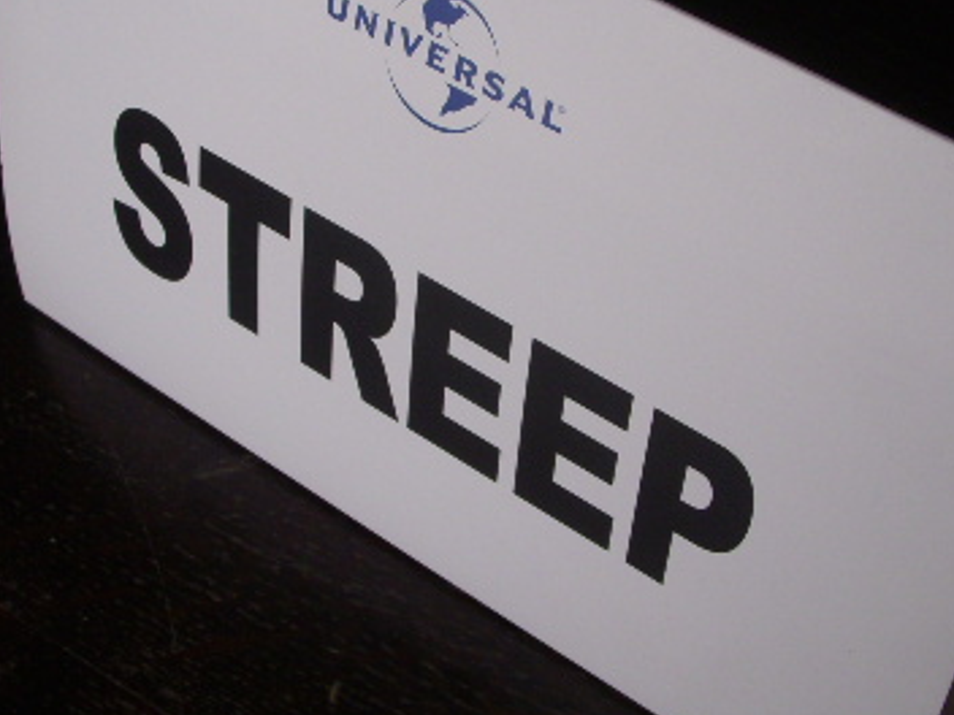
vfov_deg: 21.3
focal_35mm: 69
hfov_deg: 28.1
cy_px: 295
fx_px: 1902
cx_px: 537
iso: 100
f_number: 3.3
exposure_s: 1/160
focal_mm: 6.3
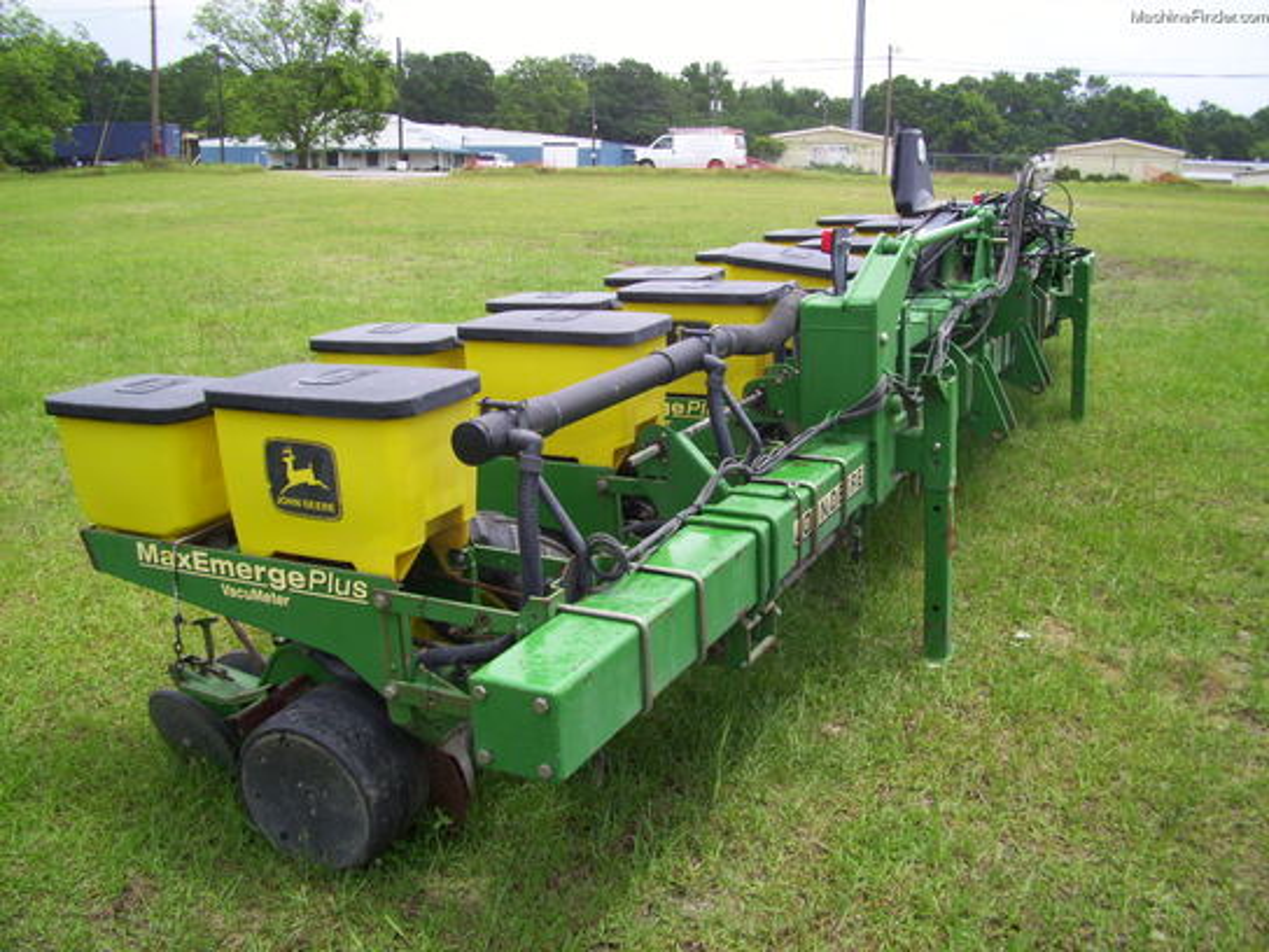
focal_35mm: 32
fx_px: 1173
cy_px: 476
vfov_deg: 44.2
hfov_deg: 56.8
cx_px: 634
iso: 80
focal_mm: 5.7
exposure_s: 1/160
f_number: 5.6
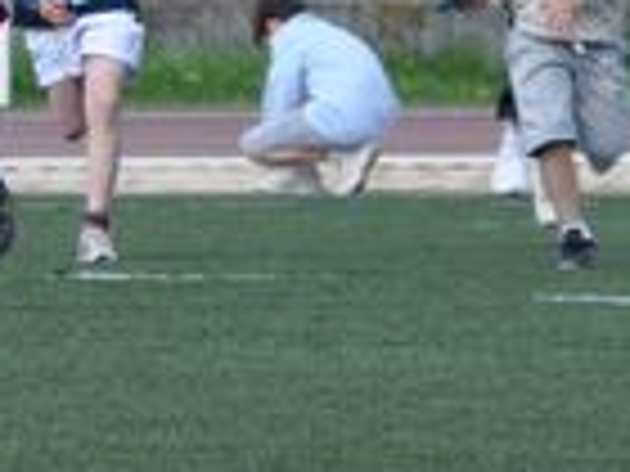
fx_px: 23969
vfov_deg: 1.1
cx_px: 94
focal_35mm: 1317
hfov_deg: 1.5
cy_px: -34
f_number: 6.3
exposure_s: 1/1000
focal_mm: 200
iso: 450
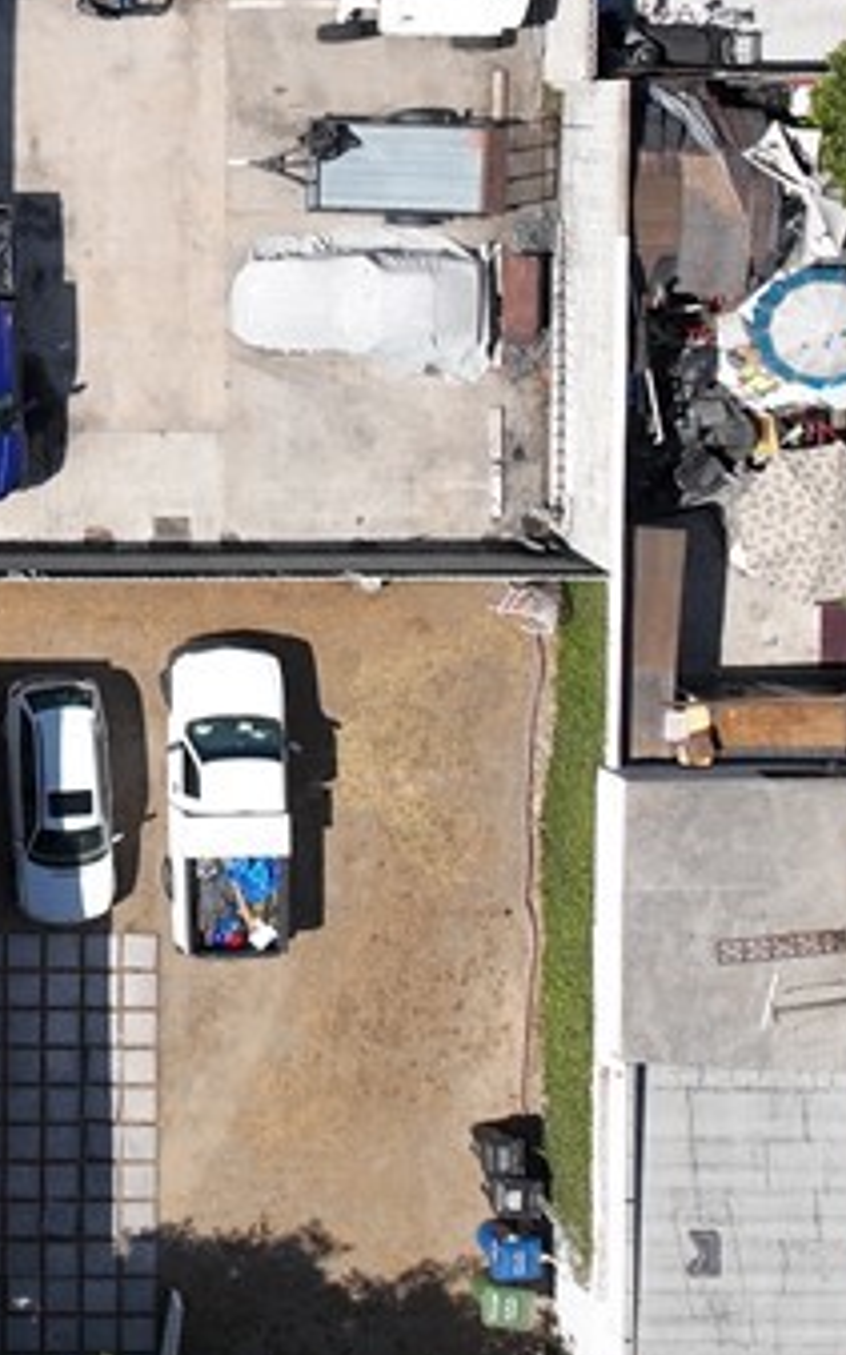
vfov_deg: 25.9
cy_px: 130
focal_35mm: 77
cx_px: -642
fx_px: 2843
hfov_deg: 14.9
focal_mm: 12.29
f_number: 2.8
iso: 120
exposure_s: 1/60
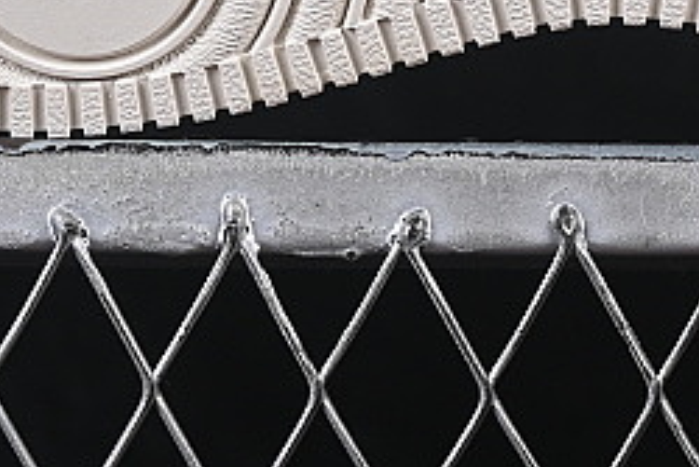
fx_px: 6294
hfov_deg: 6.4
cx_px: 492
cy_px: -487
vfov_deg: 4.2
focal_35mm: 324
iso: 160
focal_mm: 50
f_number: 8
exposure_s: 1/80
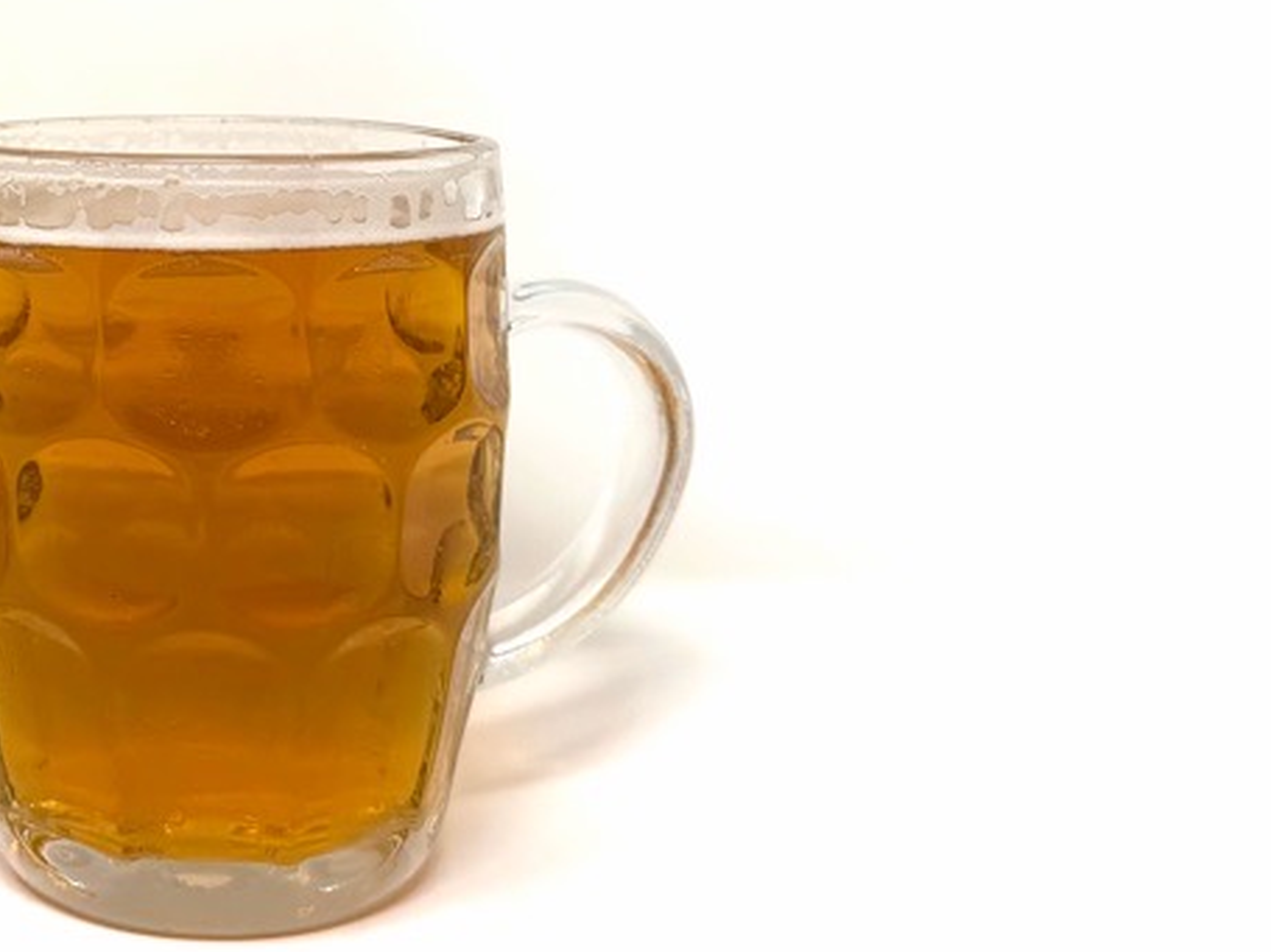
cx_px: 109
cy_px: -87
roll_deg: +0.8
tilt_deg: +3.0
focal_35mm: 54
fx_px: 1982
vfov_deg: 25.2
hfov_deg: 33.5
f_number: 1.78
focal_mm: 6.76
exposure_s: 1/461
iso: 80
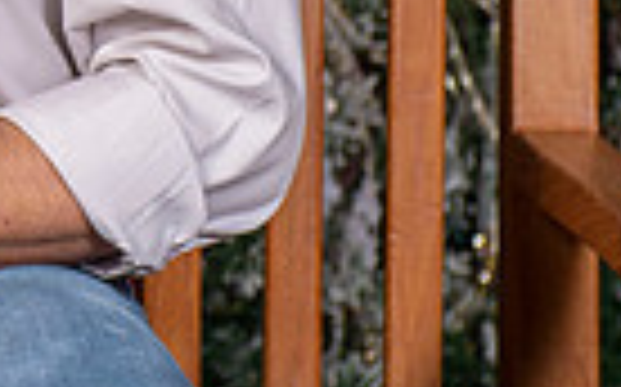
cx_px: -543
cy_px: -347
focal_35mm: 289
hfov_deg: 7.1
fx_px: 4887
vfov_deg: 4.5
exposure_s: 1/125
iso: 160
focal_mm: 60
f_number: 7.1
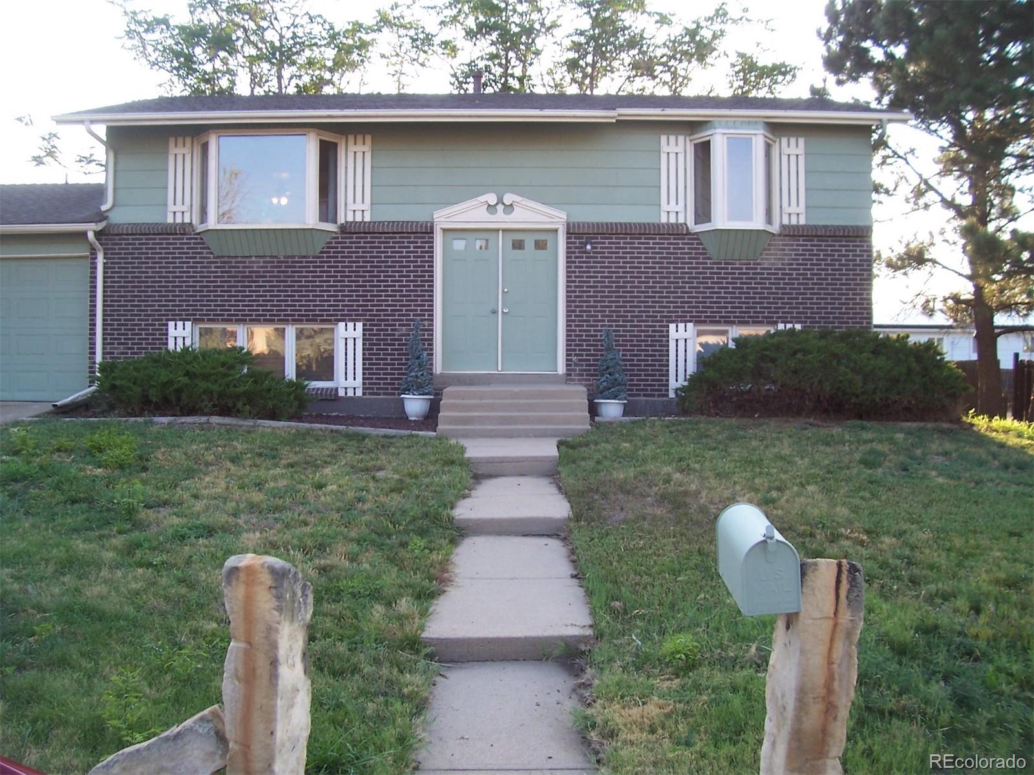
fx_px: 1016
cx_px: 517
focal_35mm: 34
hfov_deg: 54.0
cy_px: 388
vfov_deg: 41.8
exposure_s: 1/180
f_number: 2.7
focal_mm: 5.6
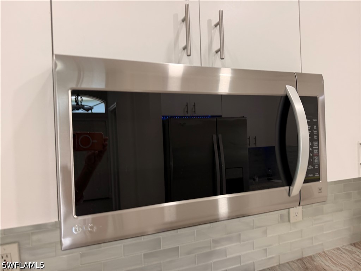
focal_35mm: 24
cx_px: 180
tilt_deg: +0.0
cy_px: 136
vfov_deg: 56.8
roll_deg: +1.8
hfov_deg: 71.6
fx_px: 250
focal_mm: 6.76
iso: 200
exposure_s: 1/60
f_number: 1.78
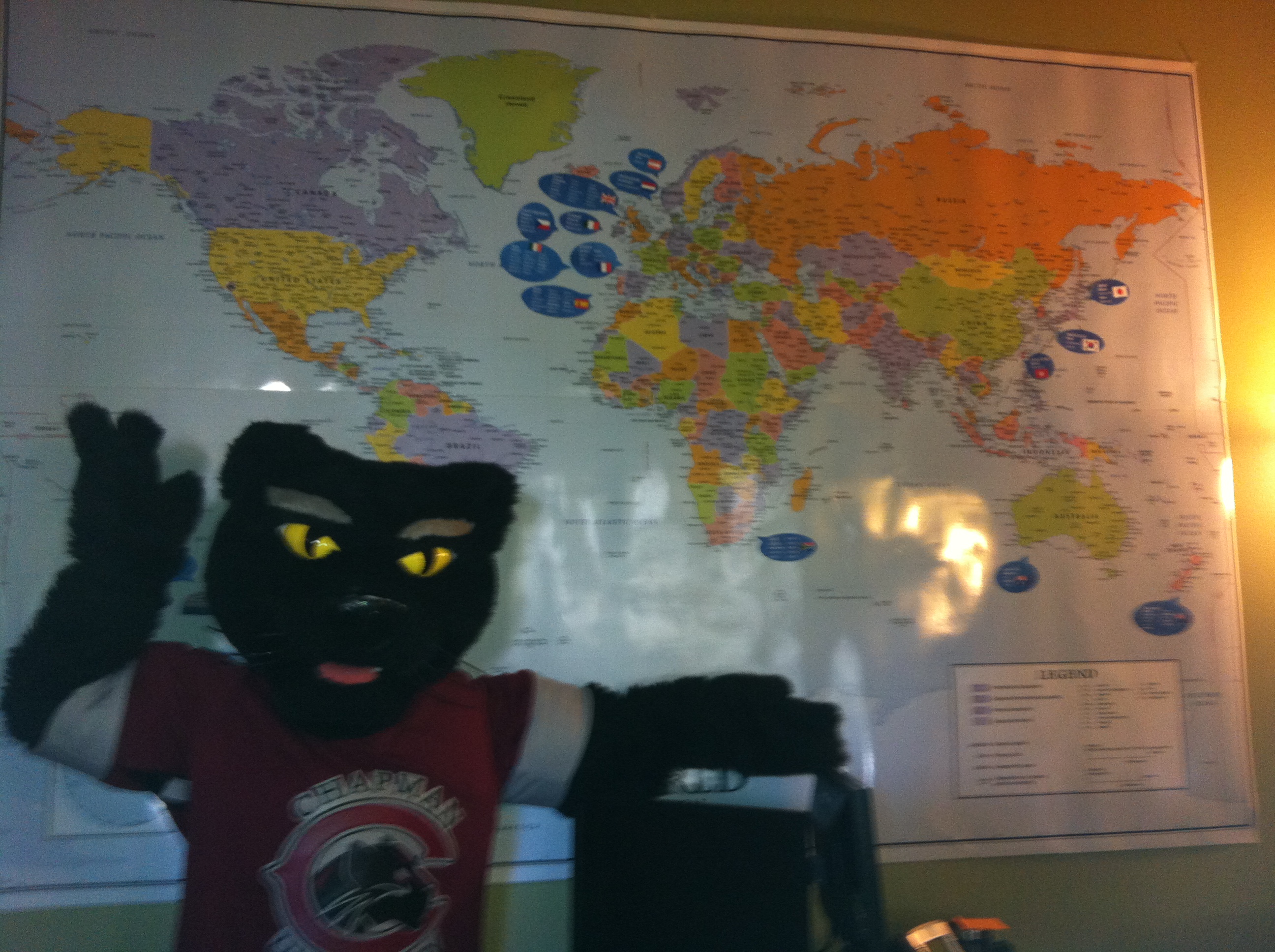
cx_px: 638
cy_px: 476
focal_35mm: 35
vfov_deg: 40.6
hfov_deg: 52.7
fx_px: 1287
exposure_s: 1/15
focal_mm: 3.85
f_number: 2.8
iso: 200
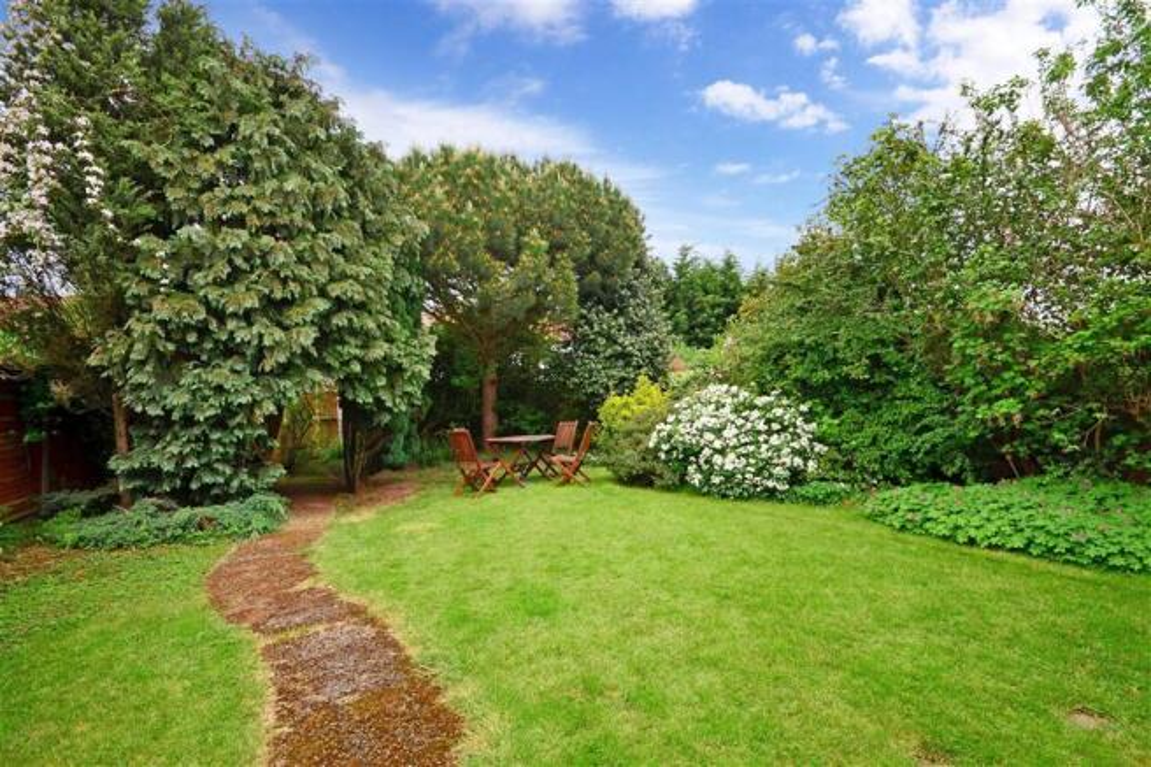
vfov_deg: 63.2
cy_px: 384
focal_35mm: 20
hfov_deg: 85.4
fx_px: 623
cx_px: 576
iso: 400
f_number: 11
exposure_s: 1/200
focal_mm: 13
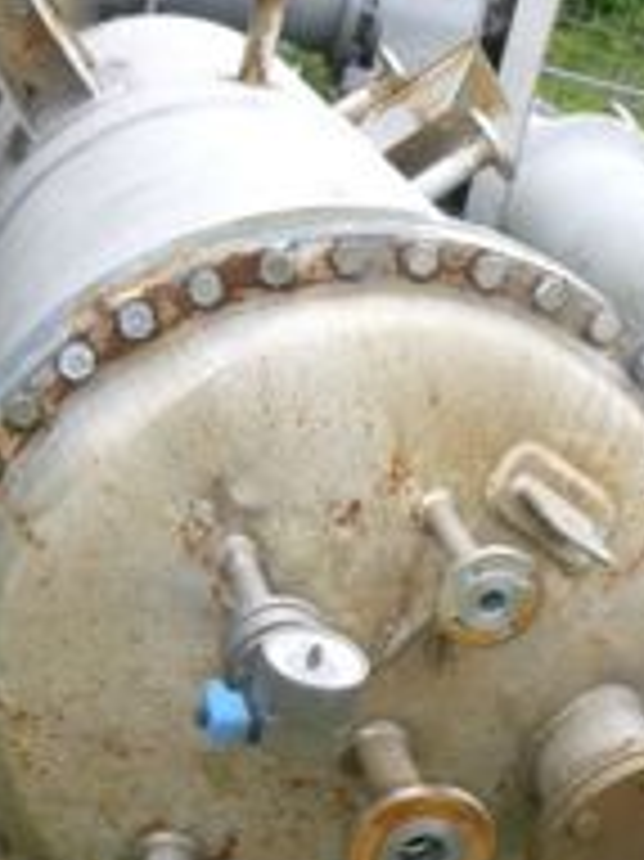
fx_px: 1391
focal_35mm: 56
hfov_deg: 26.0
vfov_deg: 34.0
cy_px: 597
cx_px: 243
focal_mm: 4.5
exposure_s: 1/200
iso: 100
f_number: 3.1
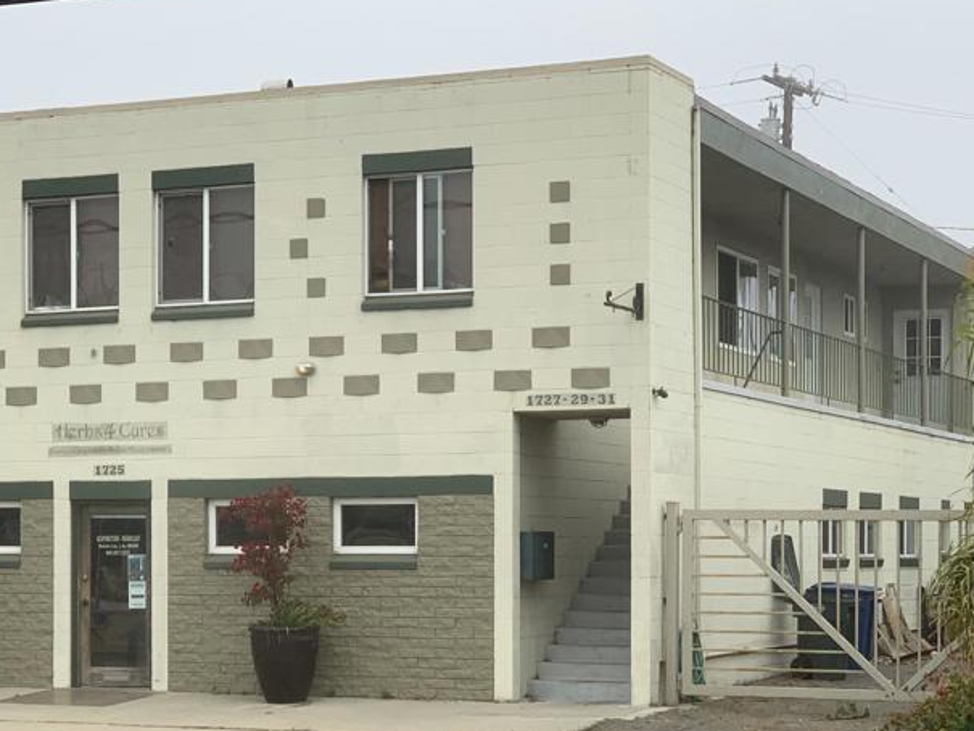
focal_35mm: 88
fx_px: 2477
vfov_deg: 16.7
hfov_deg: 22.2
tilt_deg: +1.3
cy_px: 523
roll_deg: -1.2
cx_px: 372
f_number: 2.4
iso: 16
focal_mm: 6
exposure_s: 1/978
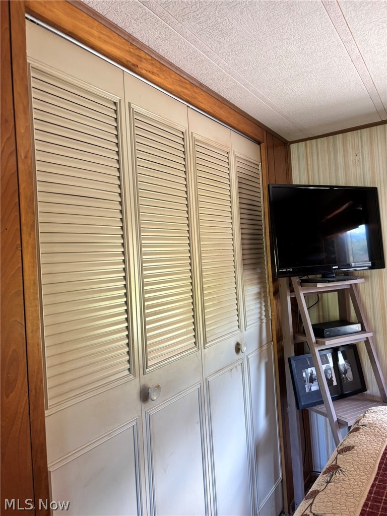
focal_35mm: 26
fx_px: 388
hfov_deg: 53.1
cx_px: 194
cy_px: 258
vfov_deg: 67.3
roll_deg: +3.1
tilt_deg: +1.5
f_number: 1.6
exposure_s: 1/60
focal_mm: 5.96
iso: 160
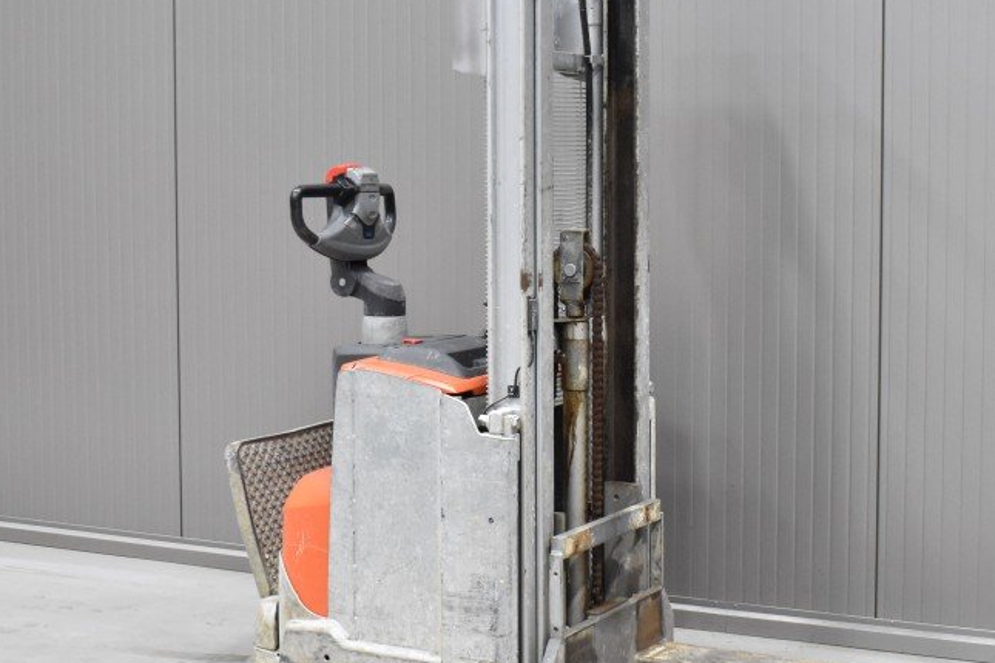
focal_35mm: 67
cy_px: 302
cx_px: 586
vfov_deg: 20.3
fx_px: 1852
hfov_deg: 30.0
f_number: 4.5
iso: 1600
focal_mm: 24
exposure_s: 1/50
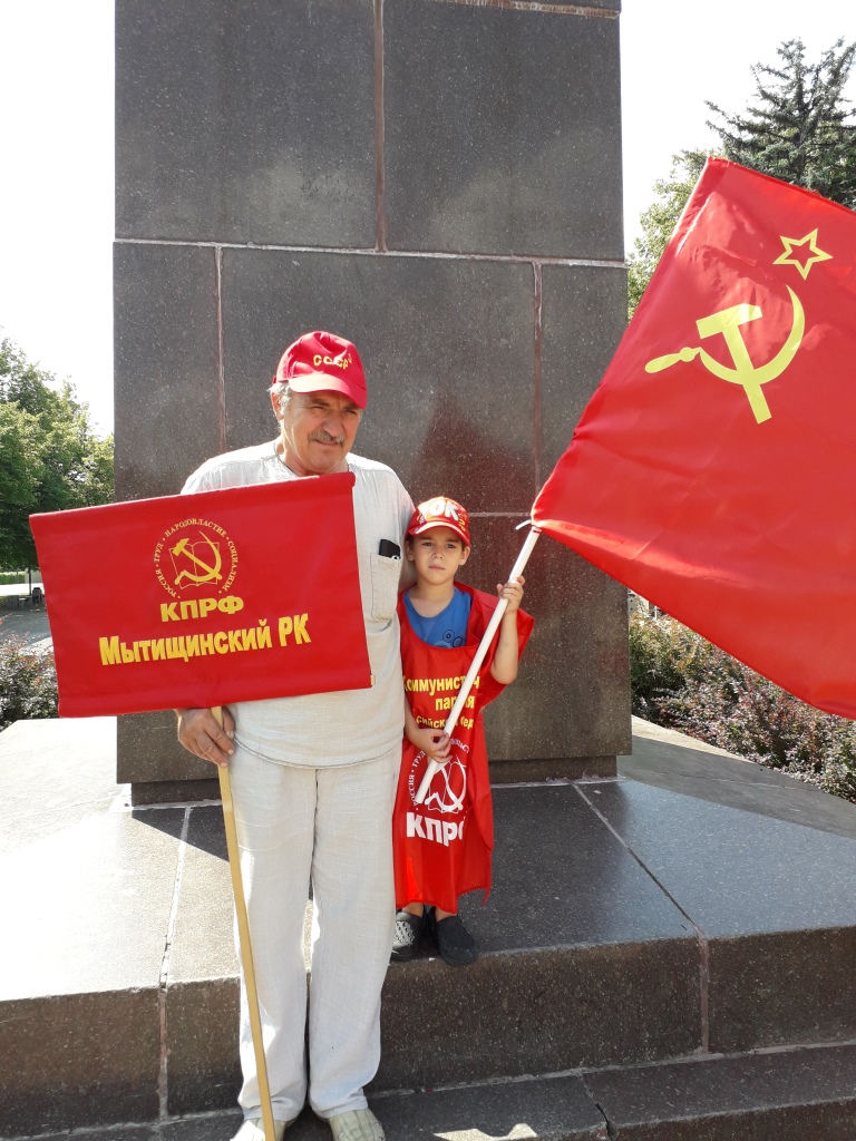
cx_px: 428
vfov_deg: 65.3
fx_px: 890
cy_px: 570
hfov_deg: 51.4
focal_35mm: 27
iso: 40
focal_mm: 3.6
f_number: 1.9
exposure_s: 1/436
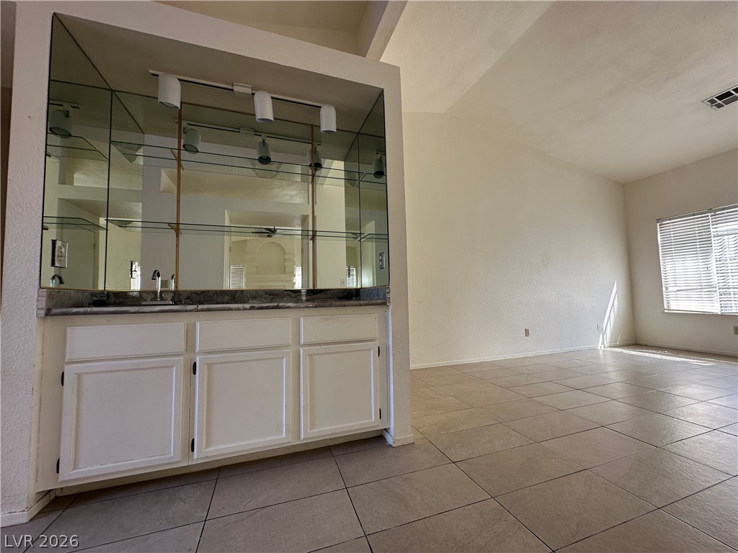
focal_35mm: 14
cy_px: 276
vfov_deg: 85.7
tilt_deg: +4.1
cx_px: 369
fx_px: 298
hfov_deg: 102.1
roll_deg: +1.2
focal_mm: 2.22
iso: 40
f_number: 2.2
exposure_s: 1/99
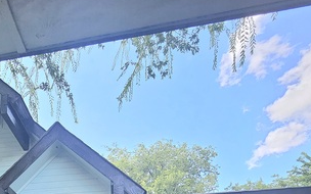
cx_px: 76
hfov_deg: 60.9
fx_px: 246
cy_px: 230
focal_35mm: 29
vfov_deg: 34.8
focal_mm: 1.74
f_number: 2.2
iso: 32
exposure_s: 1/244
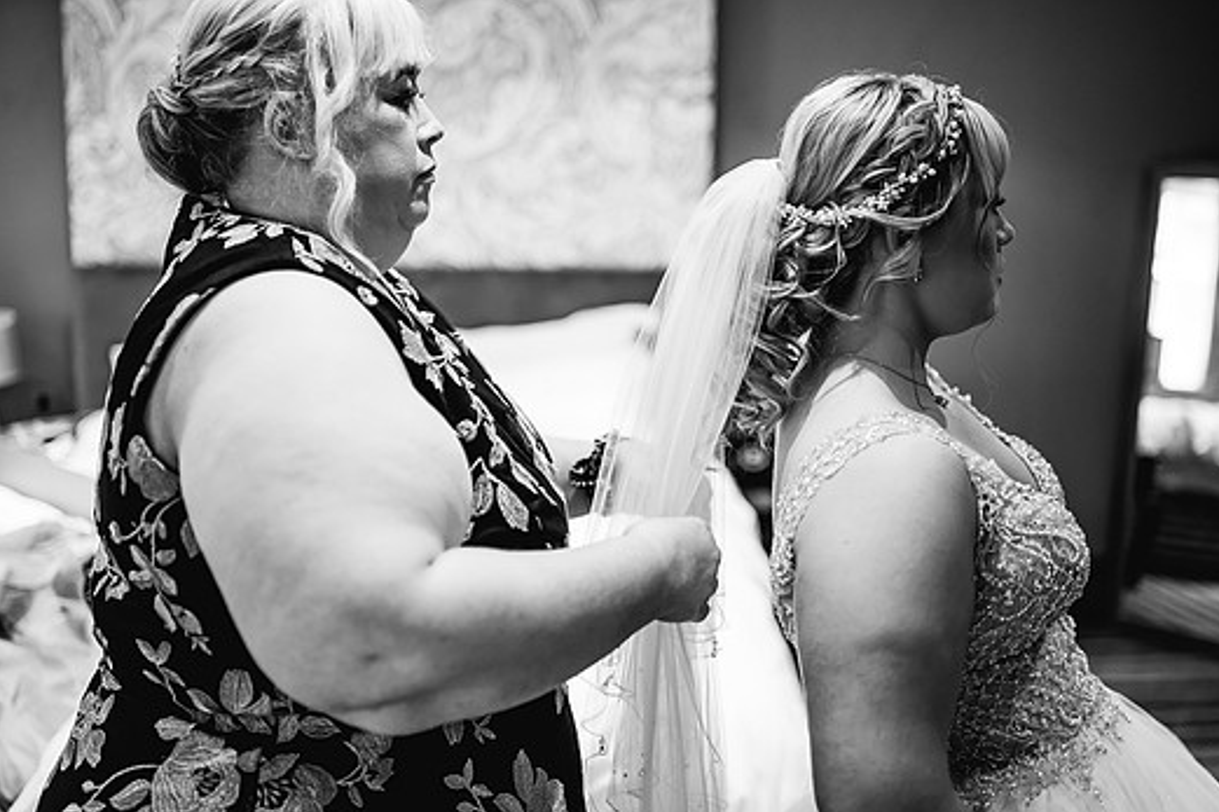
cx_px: 636
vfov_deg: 34.2
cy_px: 387
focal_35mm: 39
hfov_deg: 49.6
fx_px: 1320
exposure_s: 1/250
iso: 640
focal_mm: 35
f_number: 1.4
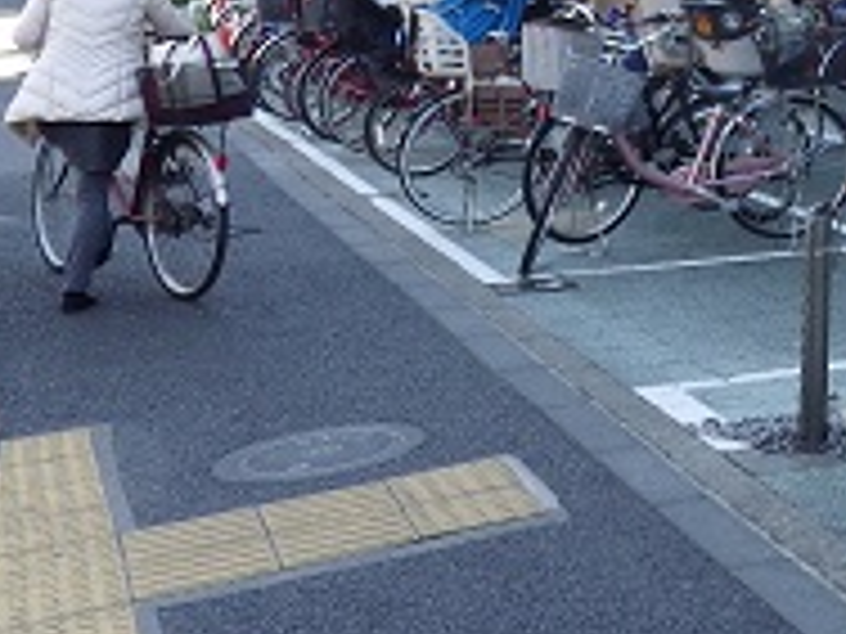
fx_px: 1833
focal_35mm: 75
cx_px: 1346
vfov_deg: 18.5
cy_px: -139
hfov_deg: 21.0
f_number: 3.1
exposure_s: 1/200
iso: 100
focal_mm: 4
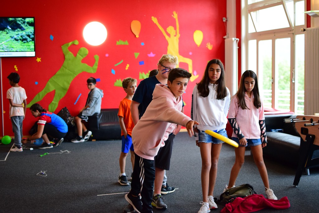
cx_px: 160
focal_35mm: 52
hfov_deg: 37.8
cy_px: 106
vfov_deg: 25.8
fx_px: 465
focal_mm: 35
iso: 1400
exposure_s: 1/320
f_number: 1.8
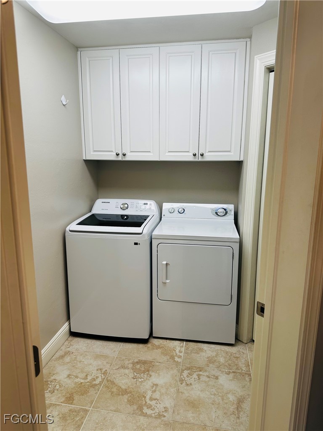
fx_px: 299
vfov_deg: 71.6
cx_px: 162
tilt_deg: -11.7
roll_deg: -0.3
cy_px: 216
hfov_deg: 56.8
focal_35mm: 24
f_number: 1.78
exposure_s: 1/120
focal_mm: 6.86
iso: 100
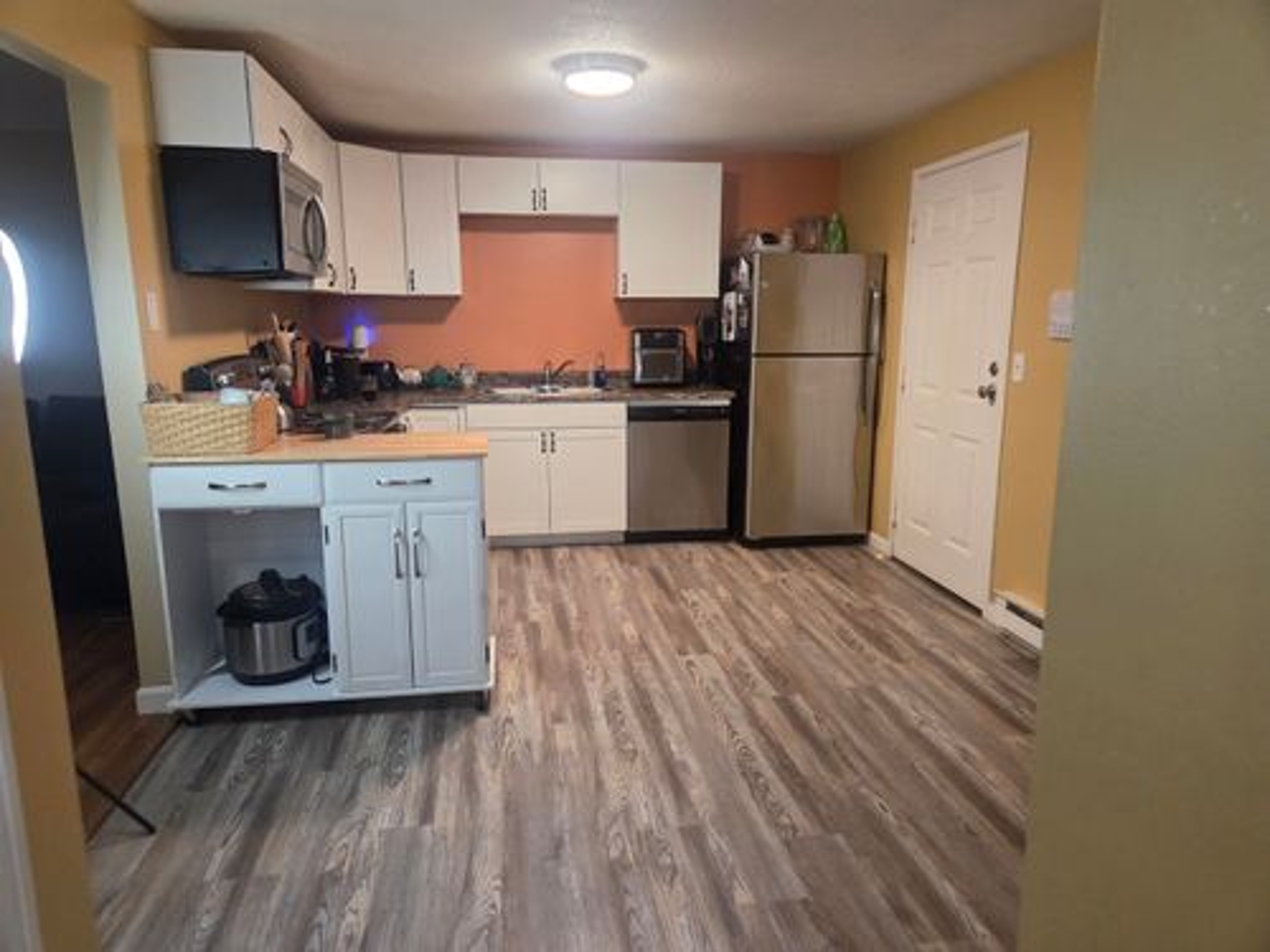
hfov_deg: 73.9
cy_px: 476
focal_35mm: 23
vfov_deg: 58.9
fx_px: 844
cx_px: 635
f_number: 1.8
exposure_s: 1/120
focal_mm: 5.4
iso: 640
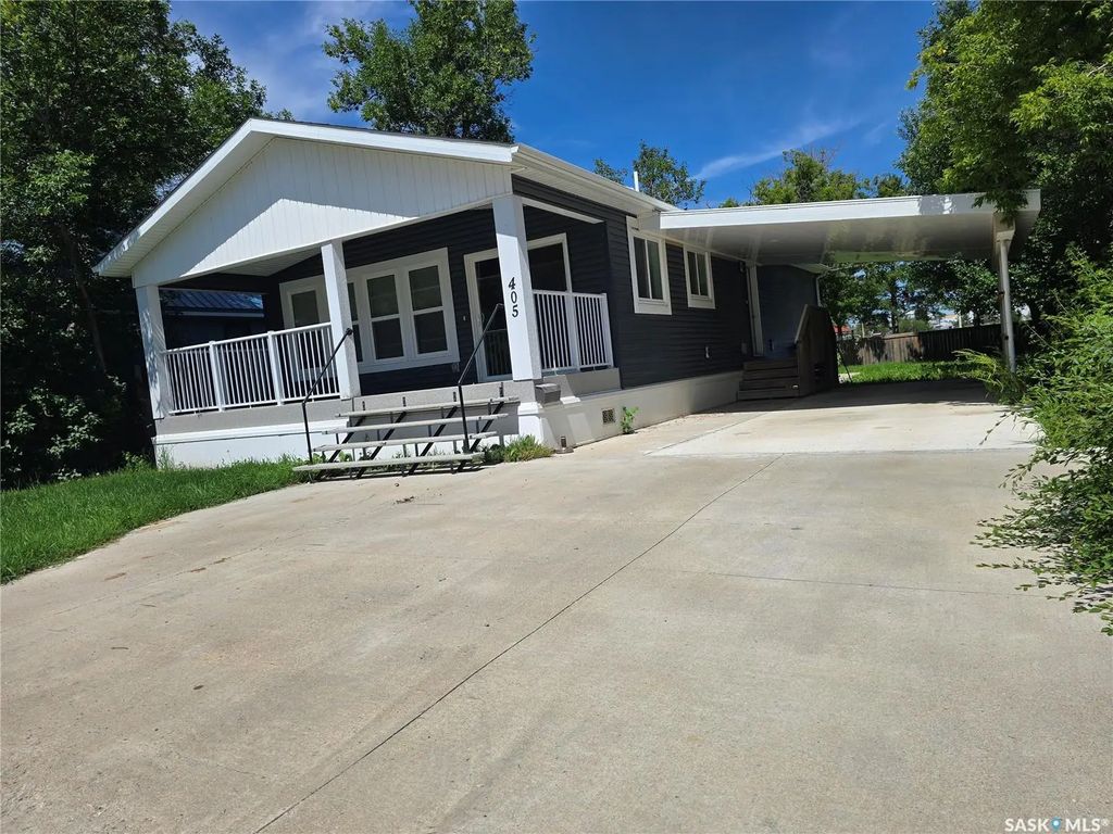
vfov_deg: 58.9
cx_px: 556
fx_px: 740
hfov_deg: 73.9
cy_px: 417
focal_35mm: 23
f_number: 1.7
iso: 12
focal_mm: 6.3
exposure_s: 1/1272
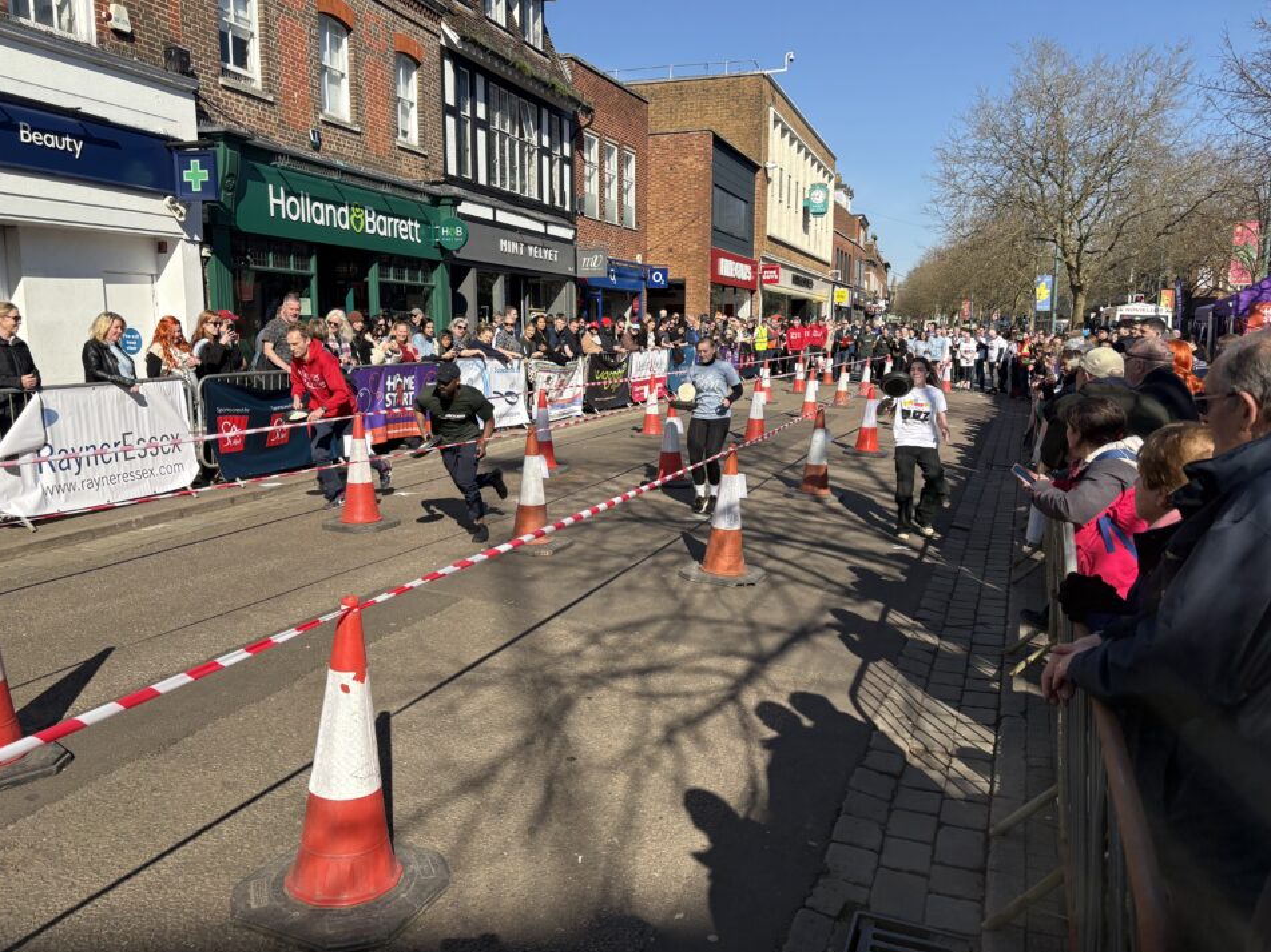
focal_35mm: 28
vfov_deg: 49.7
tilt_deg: -8.1
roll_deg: +0.0
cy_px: 481
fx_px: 1028
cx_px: 631
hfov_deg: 63.4
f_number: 1.6
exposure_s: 1/3831
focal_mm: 5.96
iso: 50
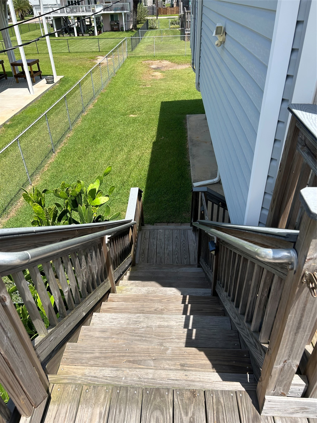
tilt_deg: -33.4
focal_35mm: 26
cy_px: 212
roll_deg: +1.0
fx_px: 317
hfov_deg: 53.1
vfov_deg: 67.3
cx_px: 158
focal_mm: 5.7
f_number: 1.5
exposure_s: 1/2632
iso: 50
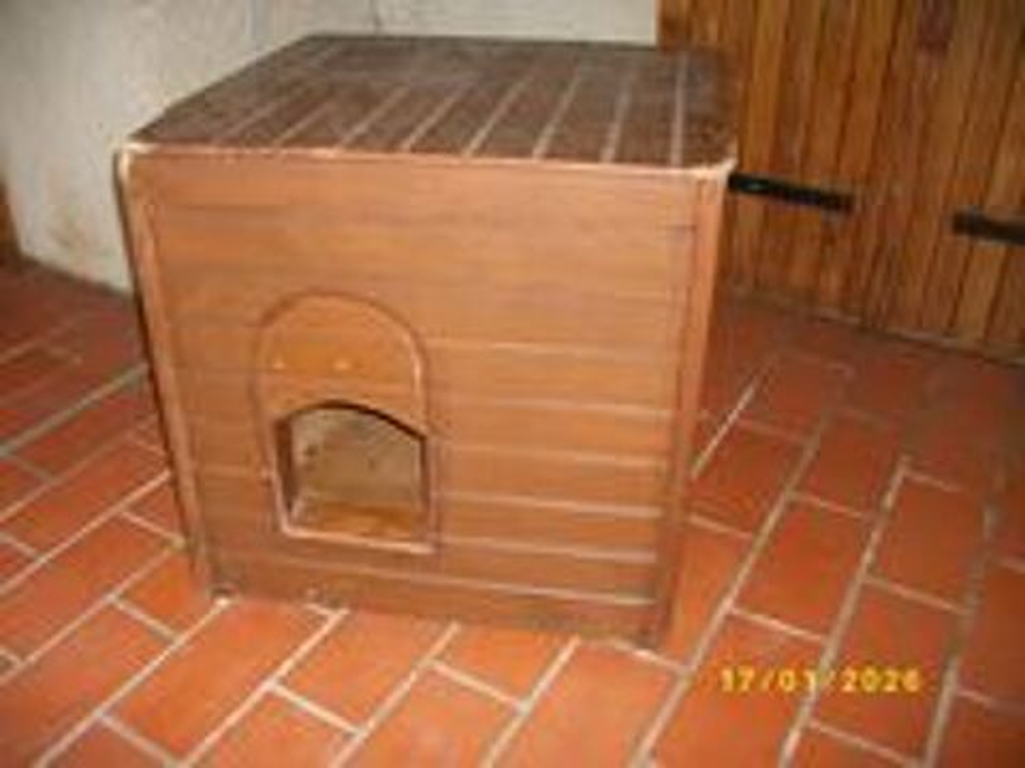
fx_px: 918
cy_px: 384
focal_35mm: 31
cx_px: 512
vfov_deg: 45.4
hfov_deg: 58.4
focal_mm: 5.7
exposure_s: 1/40
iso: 143
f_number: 2.9
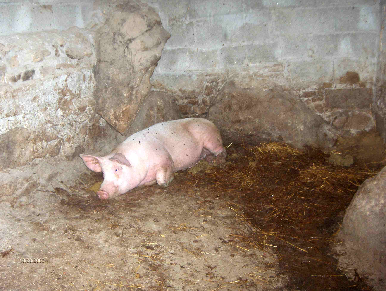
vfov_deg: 36.9
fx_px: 436
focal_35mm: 39
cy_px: 146
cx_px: 193
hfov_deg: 47.8
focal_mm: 8
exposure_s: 1/60
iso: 100
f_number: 2.8
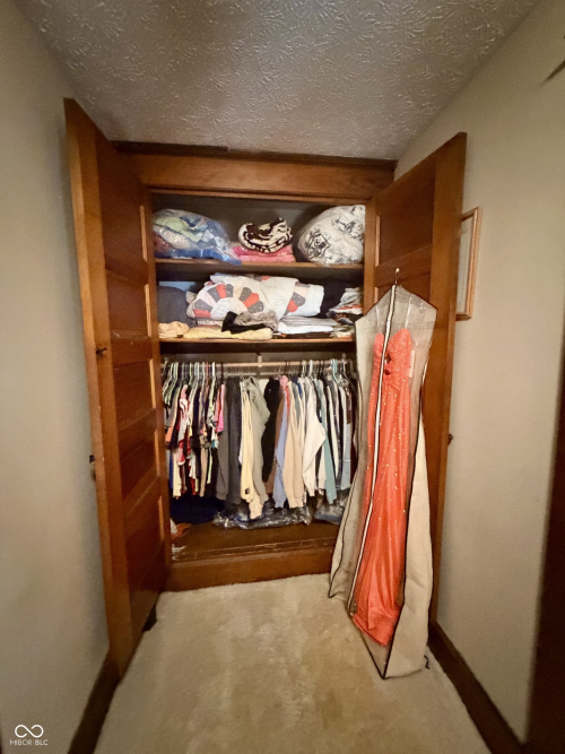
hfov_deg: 85.7
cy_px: 377
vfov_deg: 102.1
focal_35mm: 14
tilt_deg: -9.8
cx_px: 282
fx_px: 305
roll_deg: +2.0
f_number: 2.2
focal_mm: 2.22
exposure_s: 1/30
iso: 1600
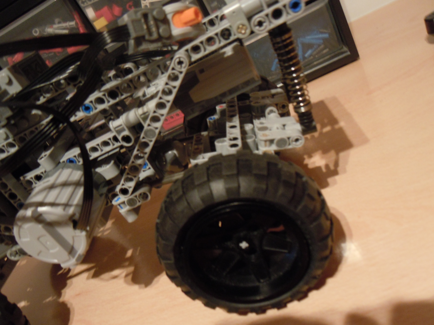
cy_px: 162
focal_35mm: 30
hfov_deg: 60.0
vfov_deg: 46.8
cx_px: 217
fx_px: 376
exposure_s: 1/4
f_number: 3.5
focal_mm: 5.4
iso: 400
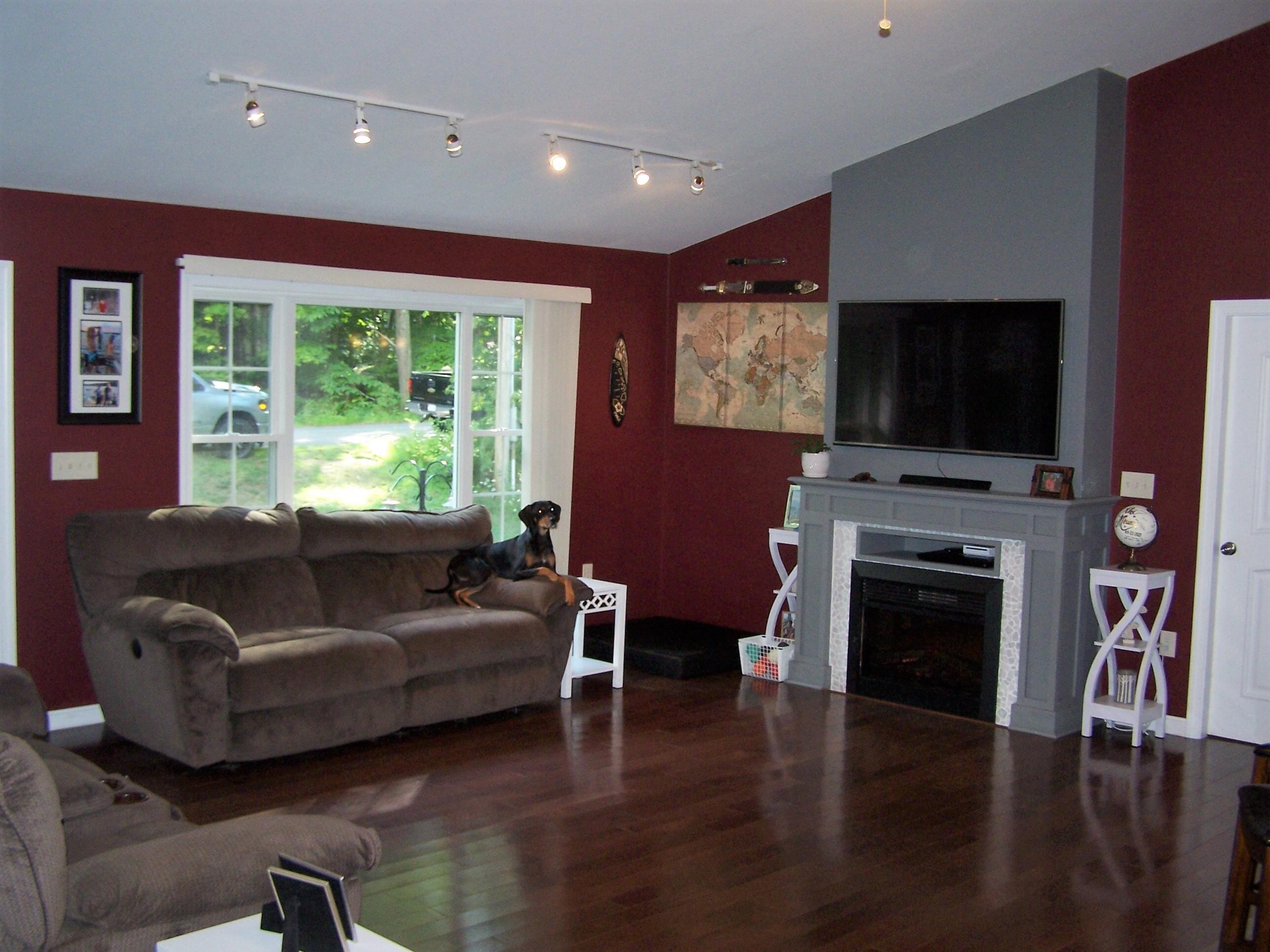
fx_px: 1394
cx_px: 635
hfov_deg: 49.0
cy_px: 476
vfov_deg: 37.7
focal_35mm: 38
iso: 140
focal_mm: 6.3
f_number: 2.8
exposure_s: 1/60
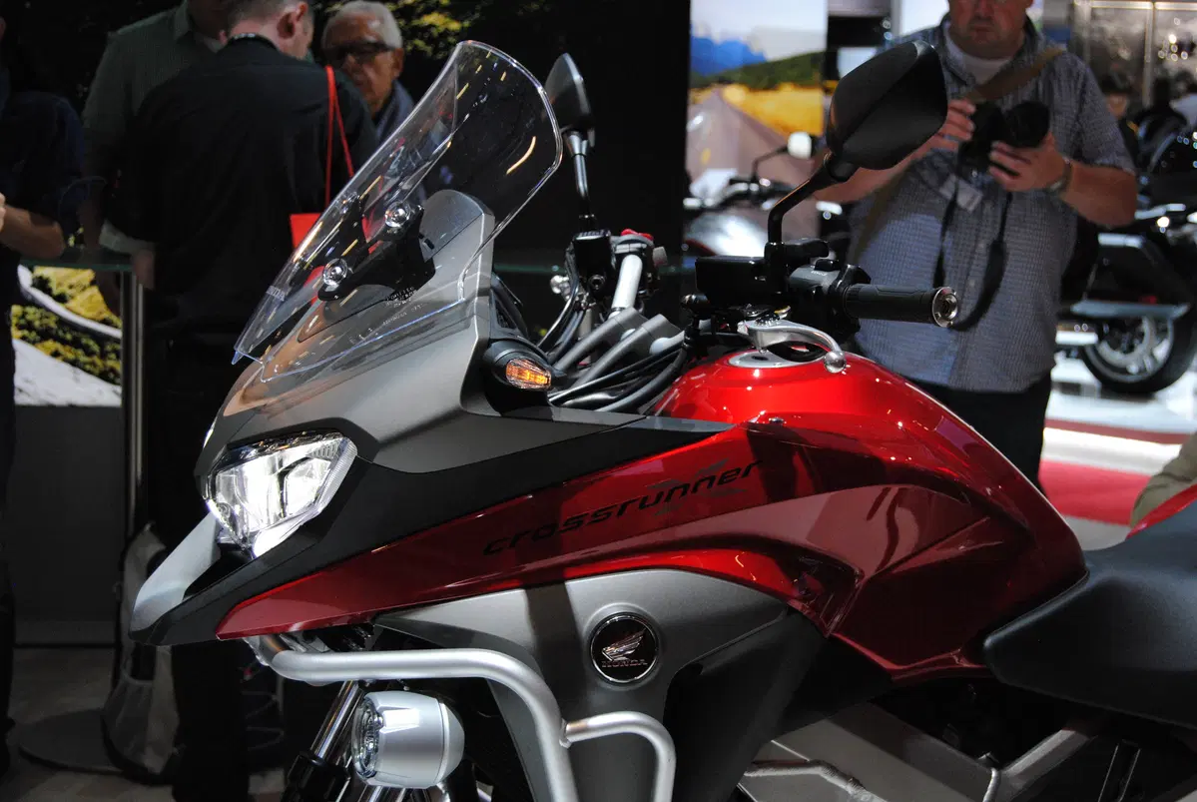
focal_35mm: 72
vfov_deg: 19.0
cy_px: 401
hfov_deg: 28.0
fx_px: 2397
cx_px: 598
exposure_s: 1/200
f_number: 5.3
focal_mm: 48
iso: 800
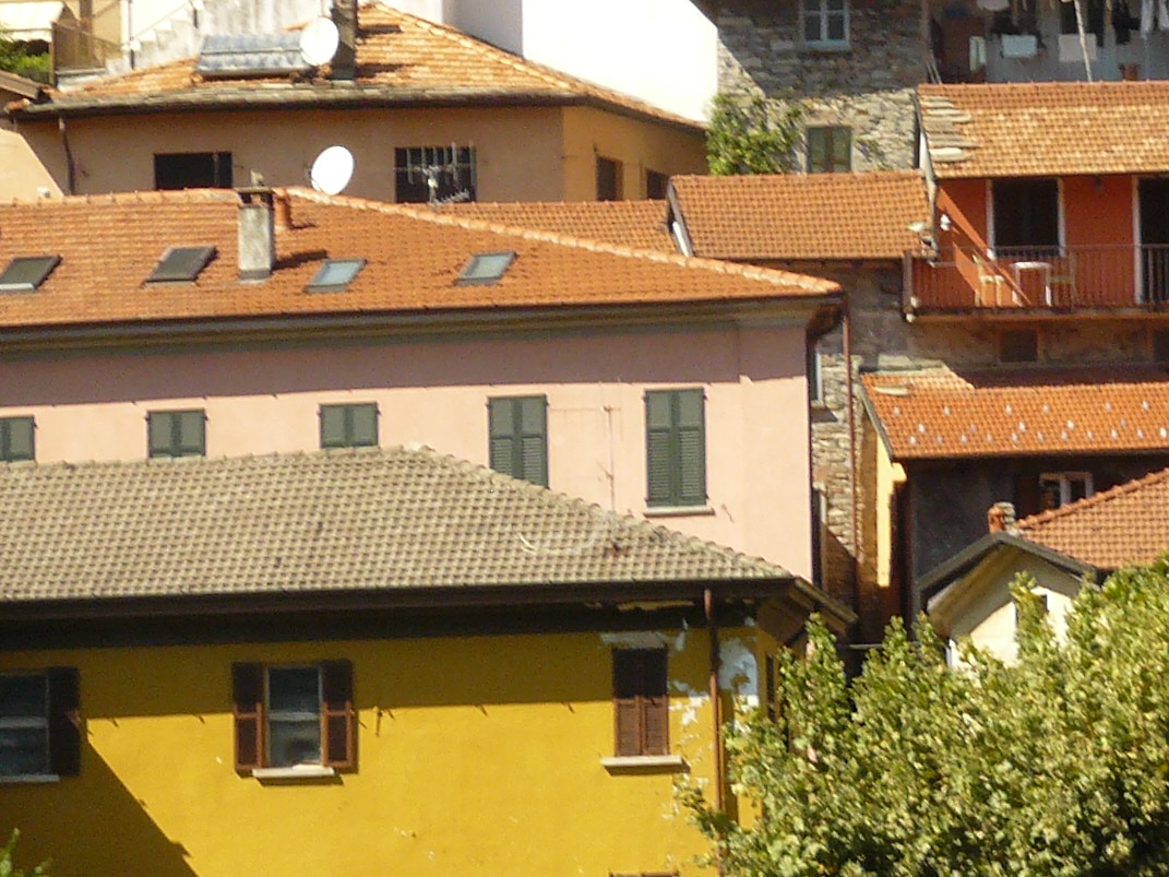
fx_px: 12595
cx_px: 1371
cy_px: 205
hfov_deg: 5.3
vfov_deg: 4.0
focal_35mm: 373
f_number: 5.6
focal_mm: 21.6
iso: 100
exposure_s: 1/200
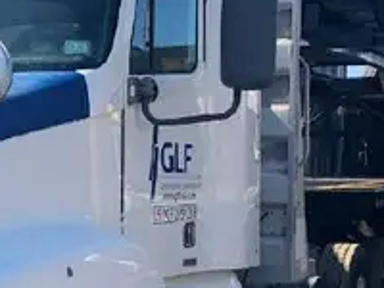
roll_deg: +0.0
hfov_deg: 18.3
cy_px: 252
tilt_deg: -3.8
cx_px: 10
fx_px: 1165
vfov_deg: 14.0
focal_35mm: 105
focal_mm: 4
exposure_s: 1/774
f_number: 1.8
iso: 20
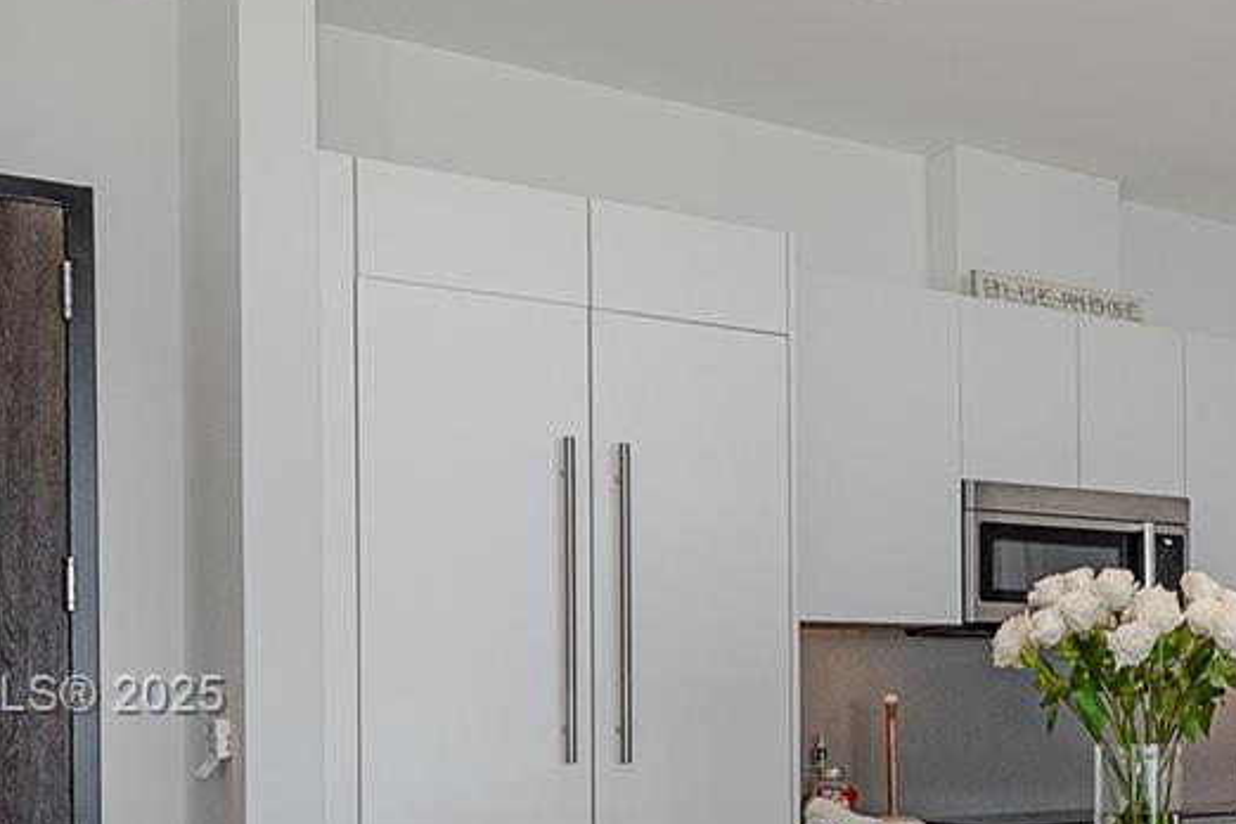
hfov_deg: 34.7
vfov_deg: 26.8
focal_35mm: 49
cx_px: 1361
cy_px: 699
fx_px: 1682
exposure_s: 1/100
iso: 800
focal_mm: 16
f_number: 8
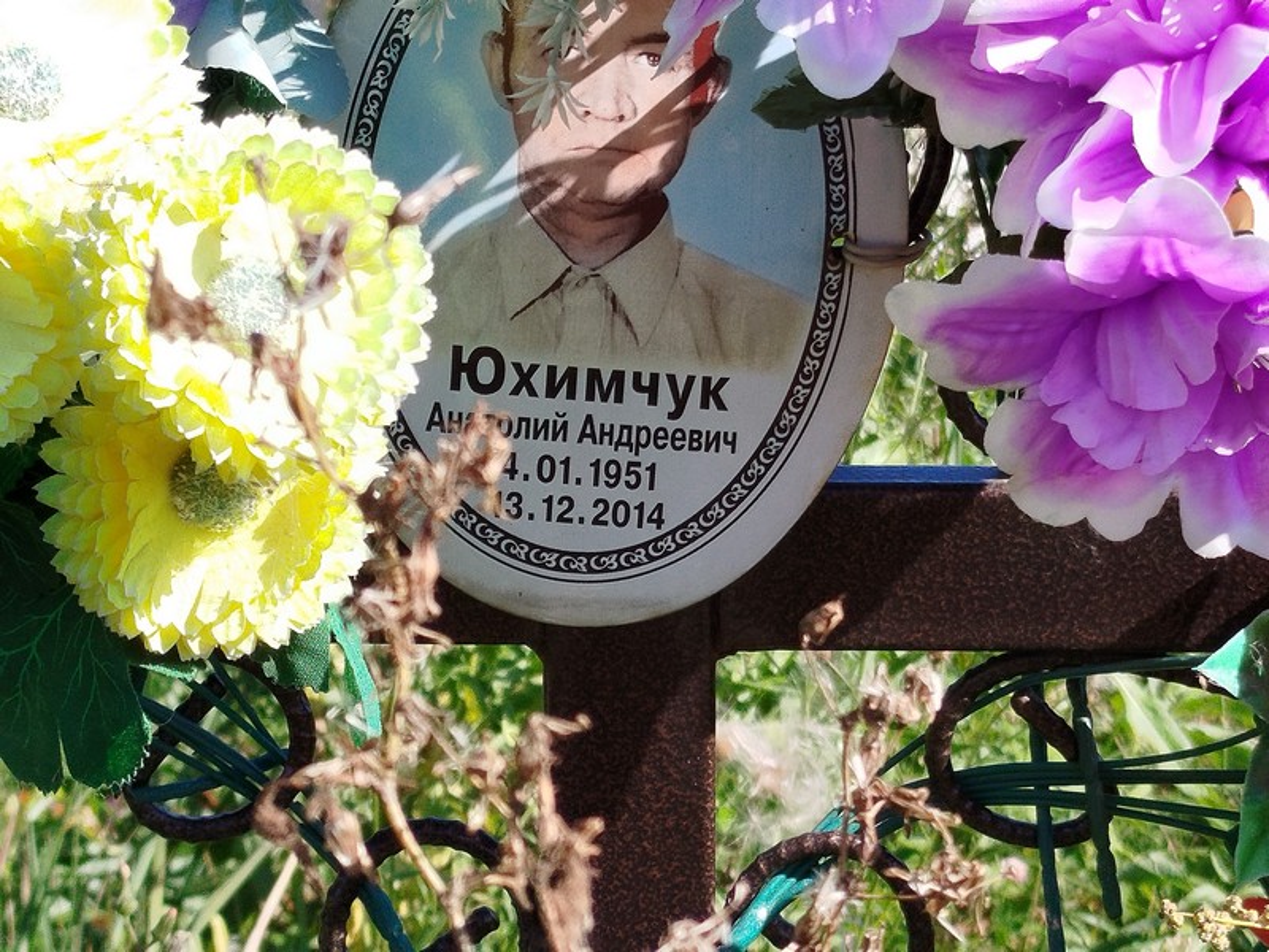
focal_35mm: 33
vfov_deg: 42.9
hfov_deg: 55.4
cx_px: 634
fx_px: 1210
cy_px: 476
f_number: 1.7
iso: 50
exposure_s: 1/481
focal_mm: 5.31
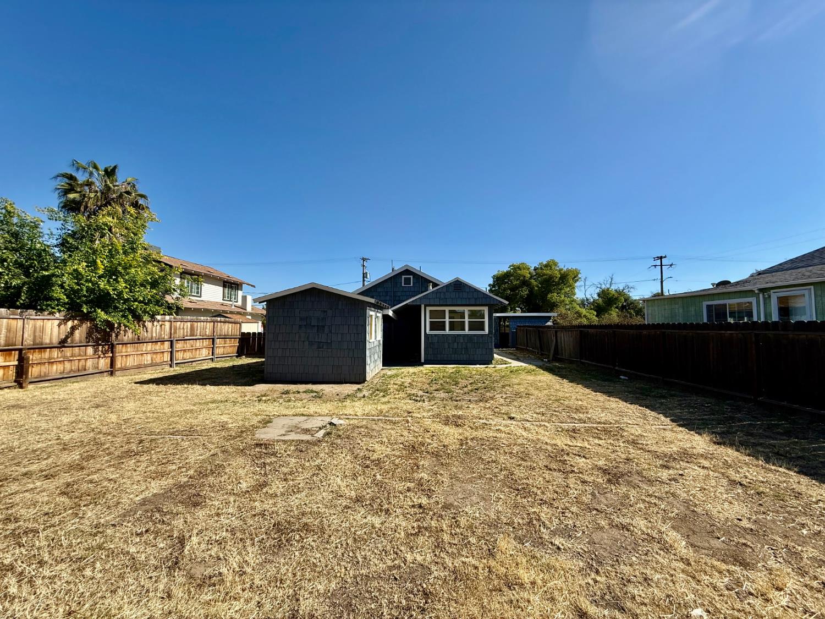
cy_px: 310
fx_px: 334
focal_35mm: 14
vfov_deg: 85.7
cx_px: 412
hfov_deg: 102.1
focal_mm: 2.22
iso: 50
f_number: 2.2
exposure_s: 1/1848
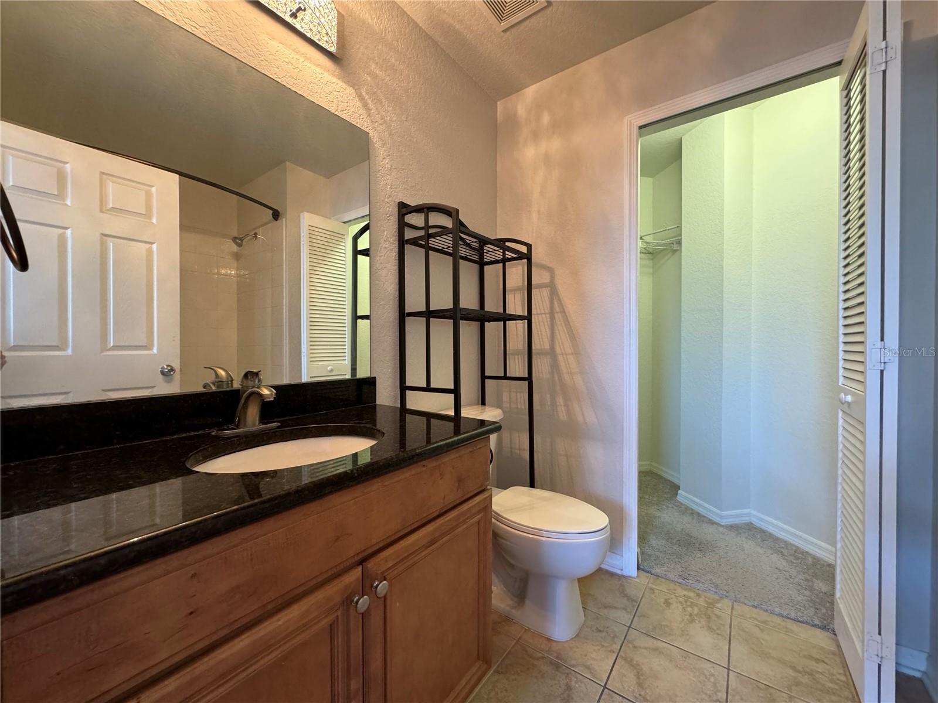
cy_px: 352
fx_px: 379
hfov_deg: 102.1
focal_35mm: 14
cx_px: 469
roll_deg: -0.1
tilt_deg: -2.2
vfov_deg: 85.7
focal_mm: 2.22
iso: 320
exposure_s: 1/60
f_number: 2.2
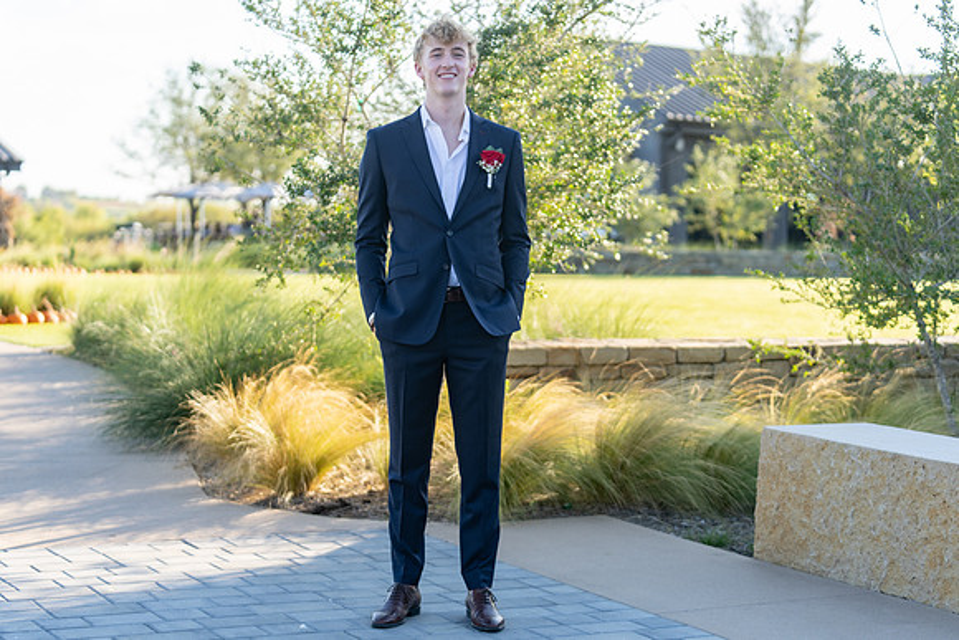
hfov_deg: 27.9
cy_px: 320
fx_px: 1928
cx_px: 480
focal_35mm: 72
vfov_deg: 18.8
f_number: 2.8
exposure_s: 1/320
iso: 100
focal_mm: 70
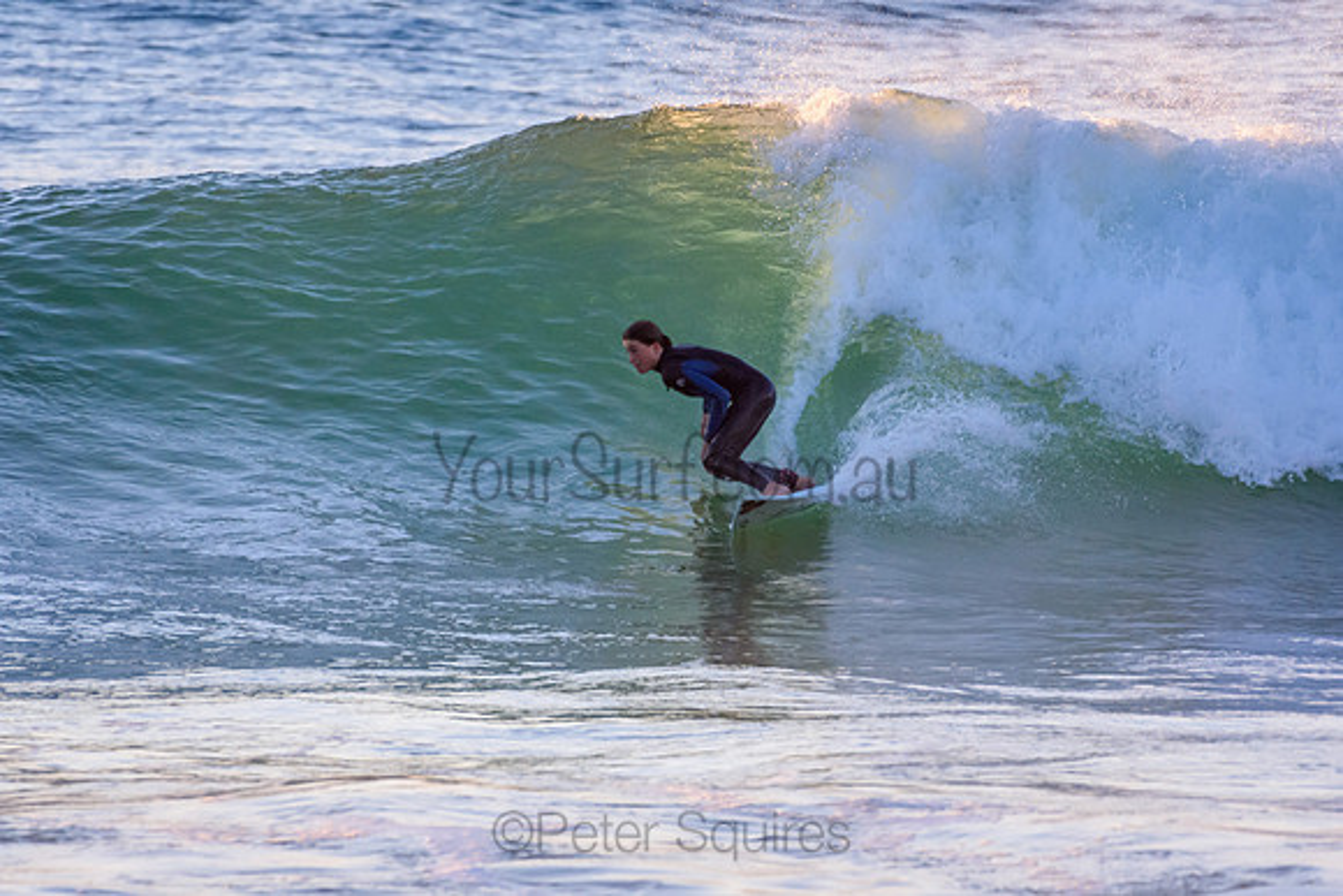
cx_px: 672
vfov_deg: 1.8
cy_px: 448
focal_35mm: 750
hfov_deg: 2.7
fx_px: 27984
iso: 1400
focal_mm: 500
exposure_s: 1/1600
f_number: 5.6
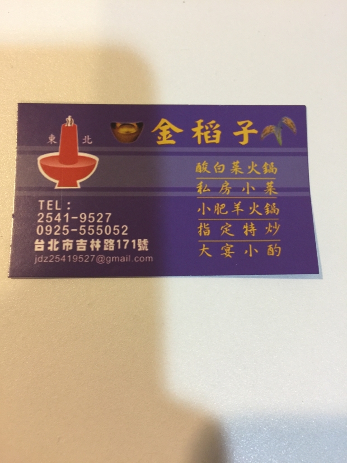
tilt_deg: -81.5
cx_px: 174
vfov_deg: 61.7
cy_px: 232
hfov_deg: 48.2
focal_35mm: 29
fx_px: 388
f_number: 2.2
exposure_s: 1/10
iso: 100
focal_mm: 4.15
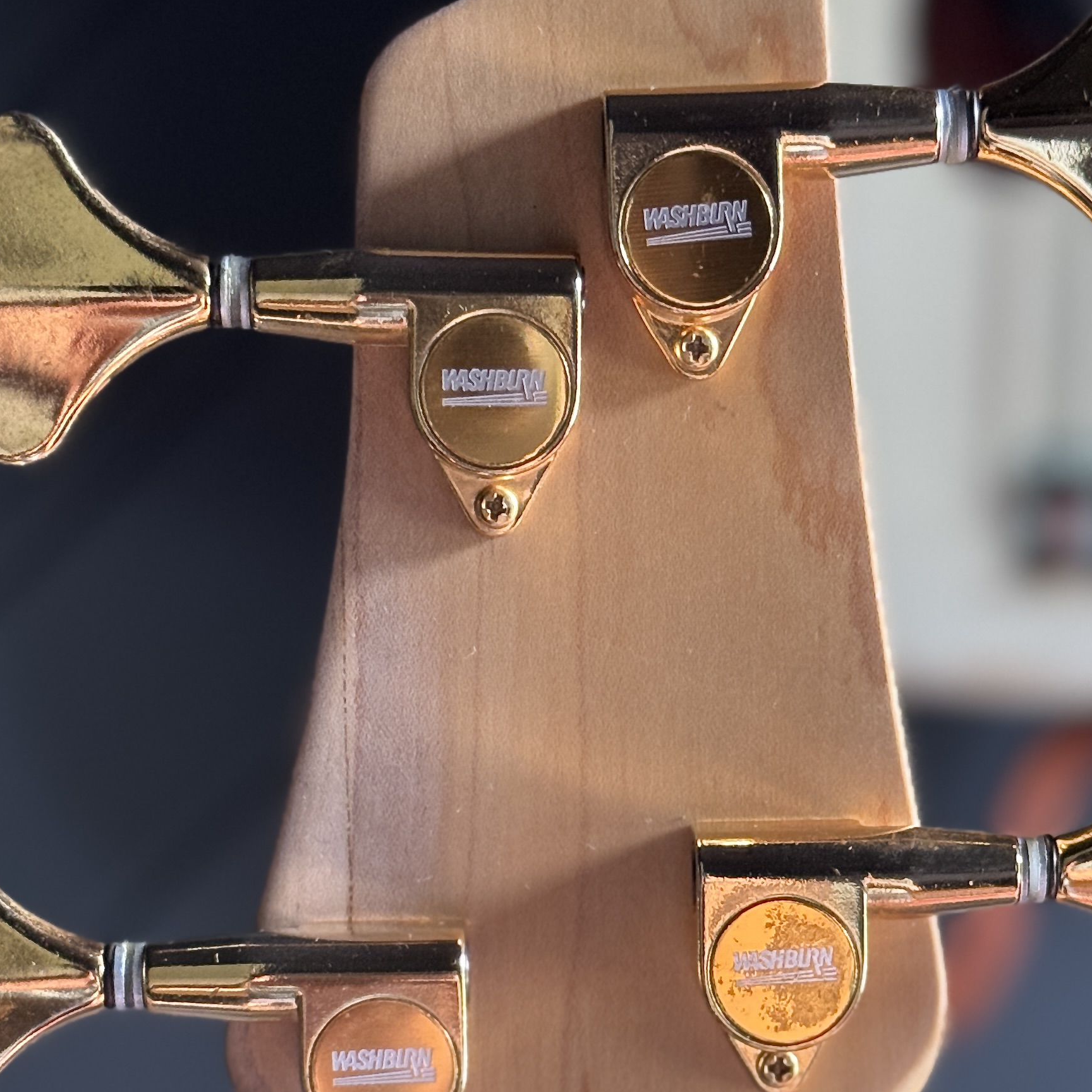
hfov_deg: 17.6
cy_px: 845
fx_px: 3533
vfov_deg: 17.4
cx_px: 600
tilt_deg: -2.6
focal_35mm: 99
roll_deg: -0.7
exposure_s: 1/40
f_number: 1.78
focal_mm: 6.76
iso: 320
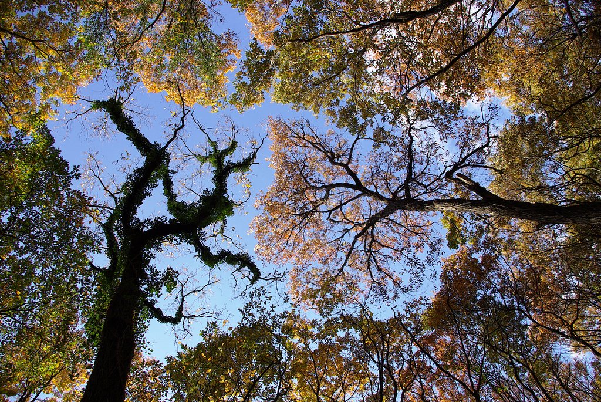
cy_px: 201
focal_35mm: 27
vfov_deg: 48.0
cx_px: 300
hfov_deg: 67.3
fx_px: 451
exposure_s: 1/160
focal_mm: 18
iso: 200
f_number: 10
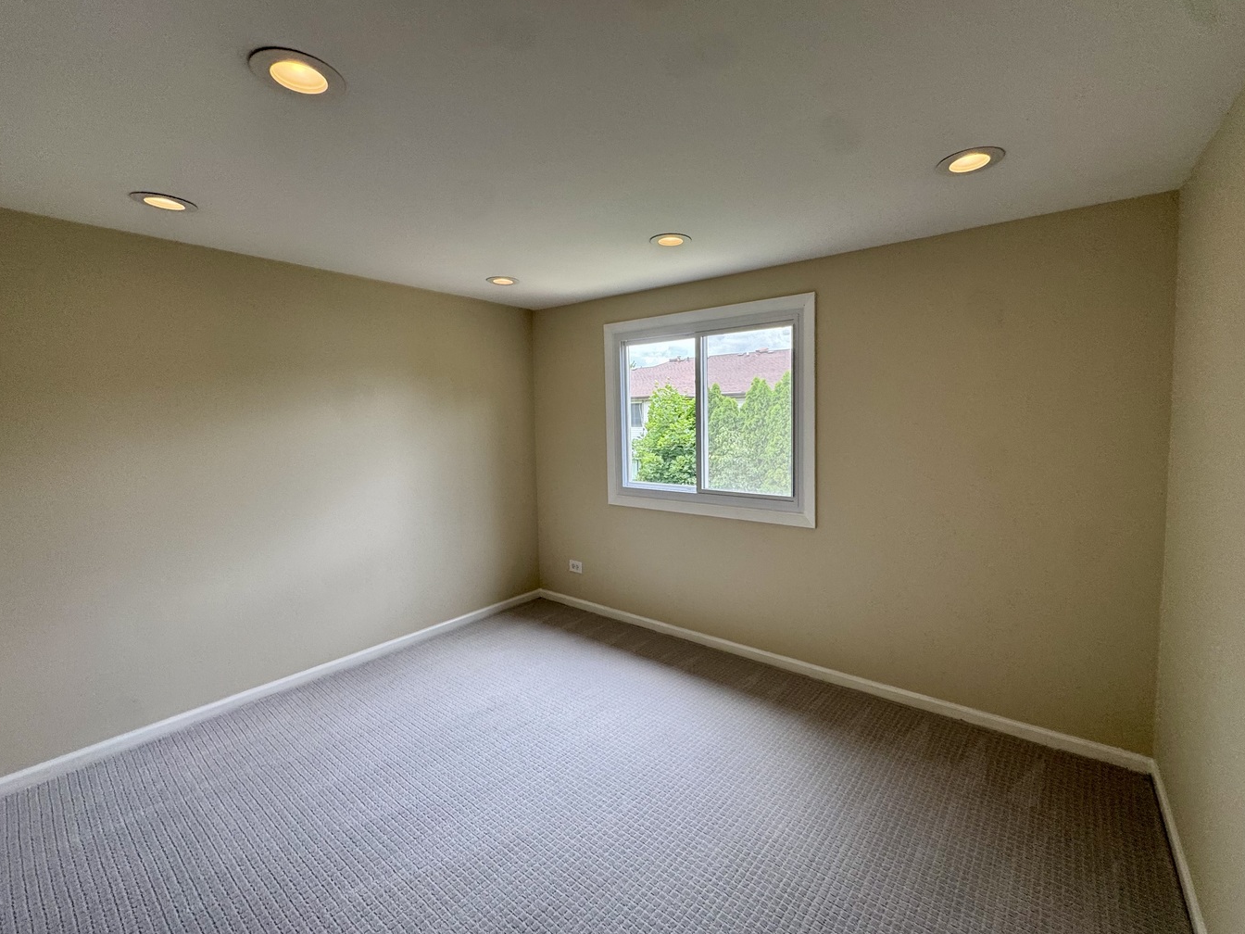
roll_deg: +0.8
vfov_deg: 81.7
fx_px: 539
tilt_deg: -4.2
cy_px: 448
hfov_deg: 98.1
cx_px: 649
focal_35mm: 15
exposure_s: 1/120
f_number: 2.2
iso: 125
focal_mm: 2.22
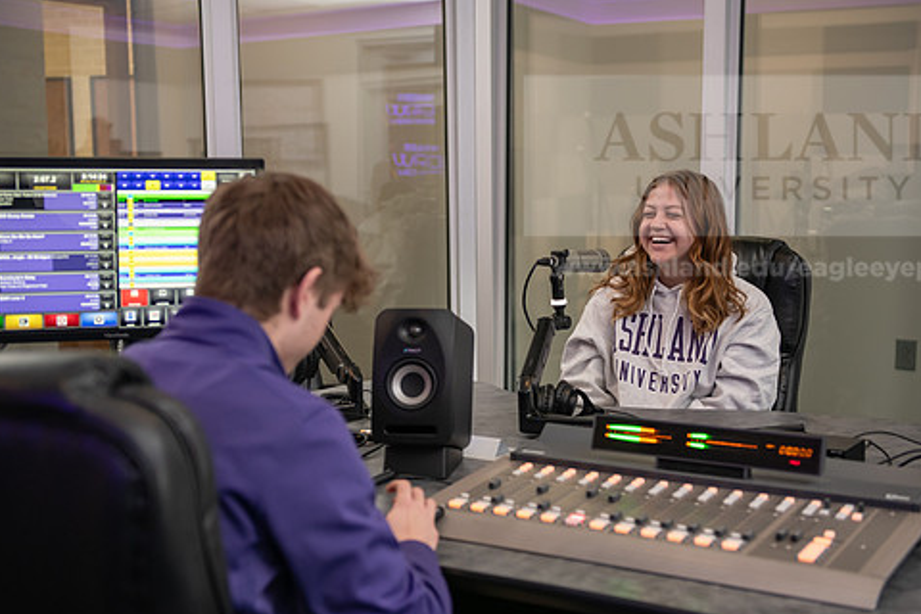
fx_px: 1484
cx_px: 466
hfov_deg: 34.5
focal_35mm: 58
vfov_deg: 23.4
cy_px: 308
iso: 500
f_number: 2.8
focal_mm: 48
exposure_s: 1/125
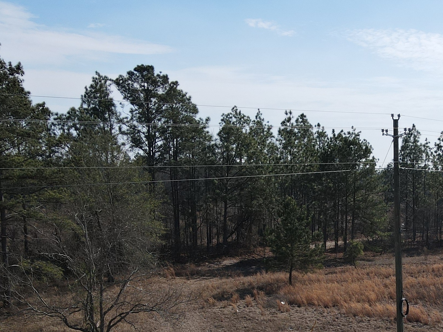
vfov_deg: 24.1
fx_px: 755
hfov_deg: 31.6
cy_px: 299
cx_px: 372
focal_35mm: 59
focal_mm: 4.5
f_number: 2.8
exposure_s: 1/1000
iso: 100
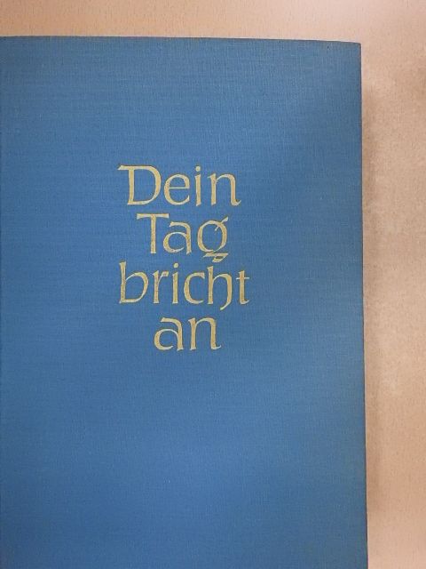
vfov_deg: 60.0
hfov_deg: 46.8
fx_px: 492
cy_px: 284
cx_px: 213
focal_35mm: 30
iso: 1600
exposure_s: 1/80
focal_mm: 5.4
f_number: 3.5
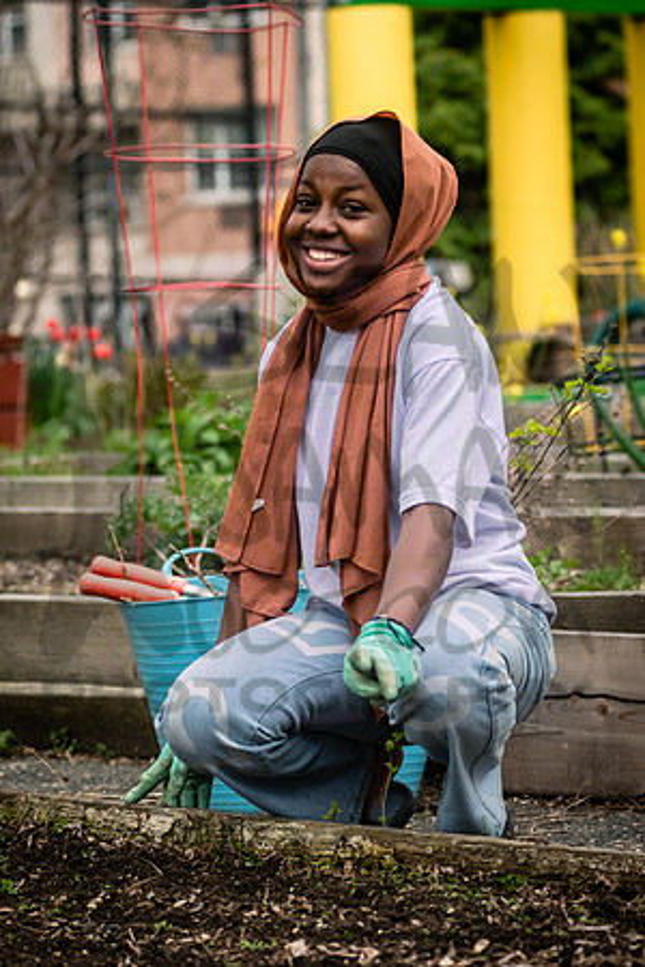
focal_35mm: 138
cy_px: 484
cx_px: 364
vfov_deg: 14.9
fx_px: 3711
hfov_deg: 9.9
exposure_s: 1/400
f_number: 4
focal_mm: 92
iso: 800
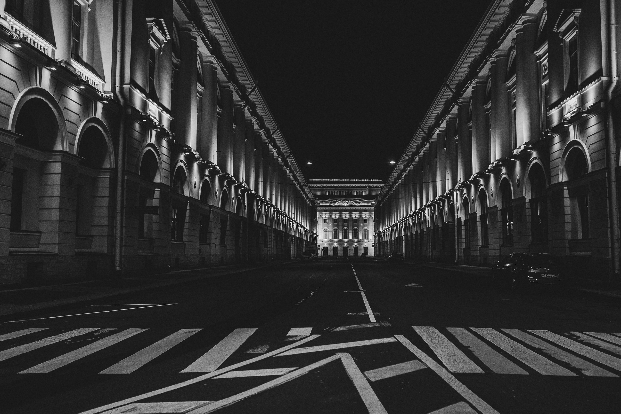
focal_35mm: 35
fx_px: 612
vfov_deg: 37.4
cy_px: 207
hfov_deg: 53.8
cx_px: 309
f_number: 3.5
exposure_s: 1/200
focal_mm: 35
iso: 640
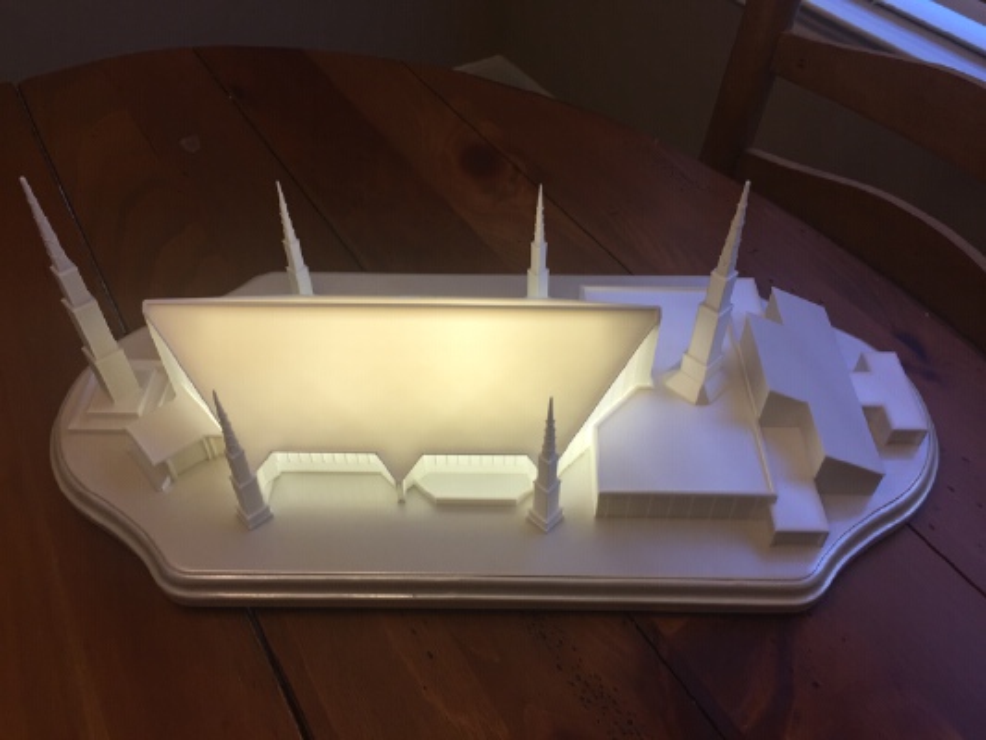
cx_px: 493
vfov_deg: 48.2
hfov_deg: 61.6
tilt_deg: -45.8
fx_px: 826
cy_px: 370
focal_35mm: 29
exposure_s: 1/60
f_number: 2.2
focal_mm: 4.15
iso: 40
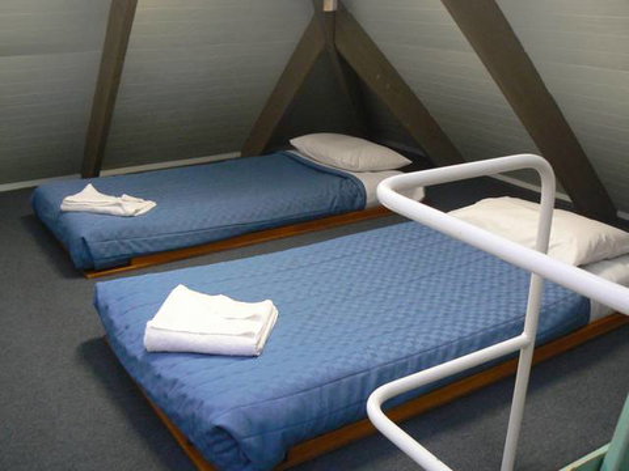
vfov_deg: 39.7
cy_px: 236
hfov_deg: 51.4
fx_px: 654
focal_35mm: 36
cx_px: 314
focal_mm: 6
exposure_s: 1/6
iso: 200
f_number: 2.8
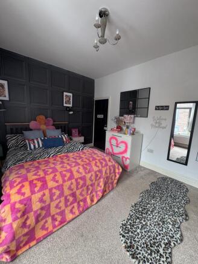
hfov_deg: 85.7
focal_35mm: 14
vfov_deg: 102.0
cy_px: 132
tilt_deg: -9.6
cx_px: 99
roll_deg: -3.2
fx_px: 107
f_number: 2.2
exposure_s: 1/100
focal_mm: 2.22
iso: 160
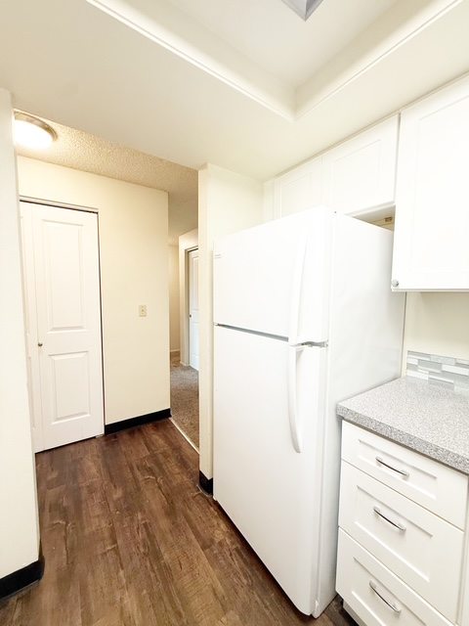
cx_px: 234
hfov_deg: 85.7
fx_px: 253
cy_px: 313
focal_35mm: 14
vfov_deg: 102.1
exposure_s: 1/120
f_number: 2.2
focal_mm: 2.22
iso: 160
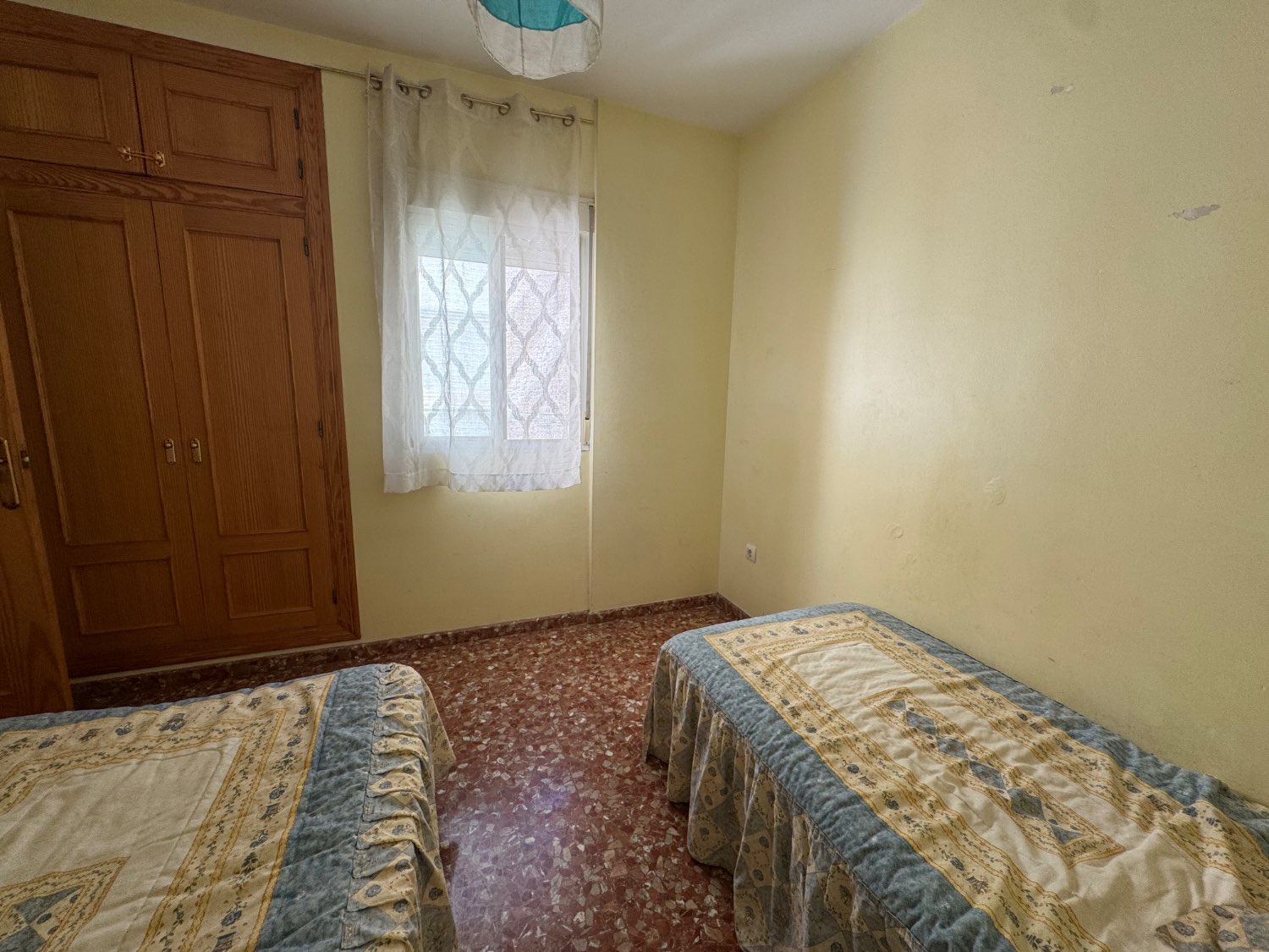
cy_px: 476
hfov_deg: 102.1
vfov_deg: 85.7
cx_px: 634
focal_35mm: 14
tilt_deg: -9.4
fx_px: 513
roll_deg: -1.5
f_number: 2.2
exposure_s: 1/99
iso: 80
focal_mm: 2.22
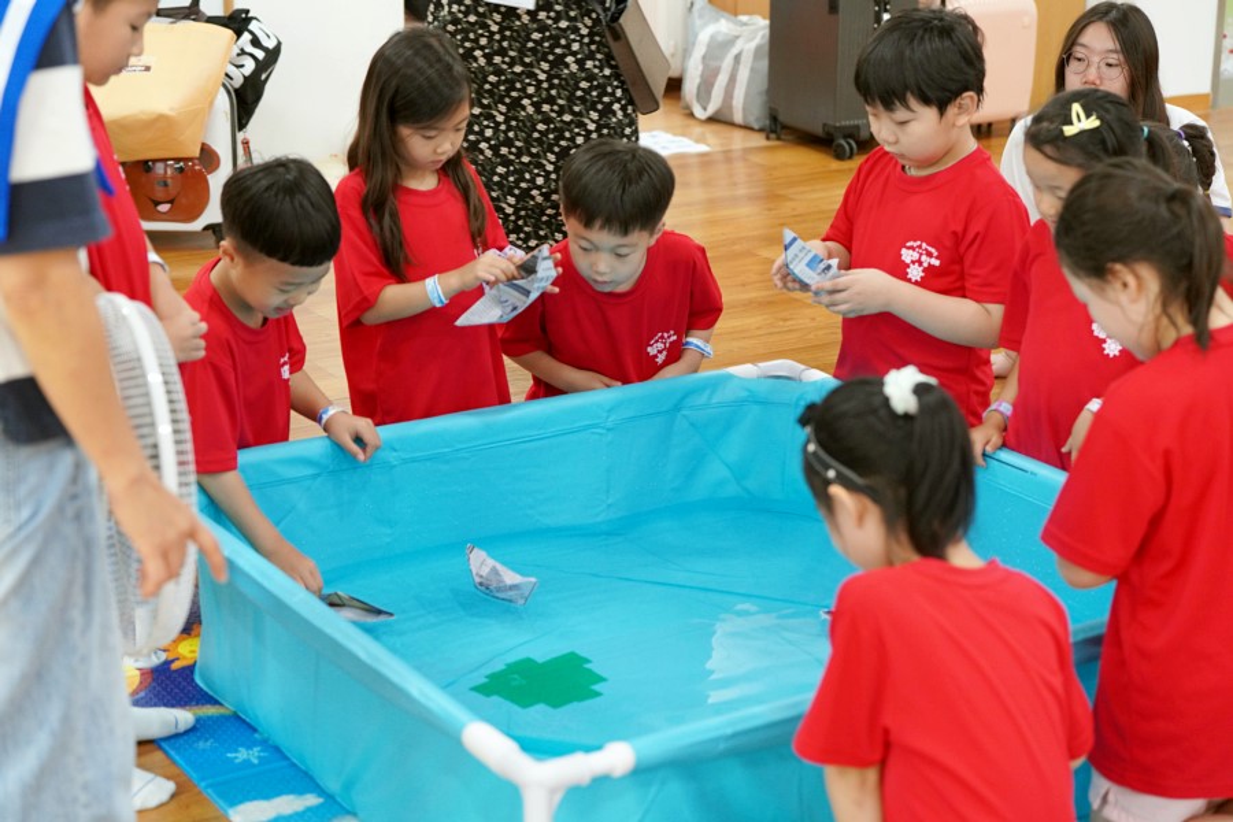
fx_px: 2397
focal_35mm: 70
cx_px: 616
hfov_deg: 28.8
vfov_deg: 19.5
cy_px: 411
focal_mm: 70
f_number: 4
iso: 2500
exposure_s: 1/160
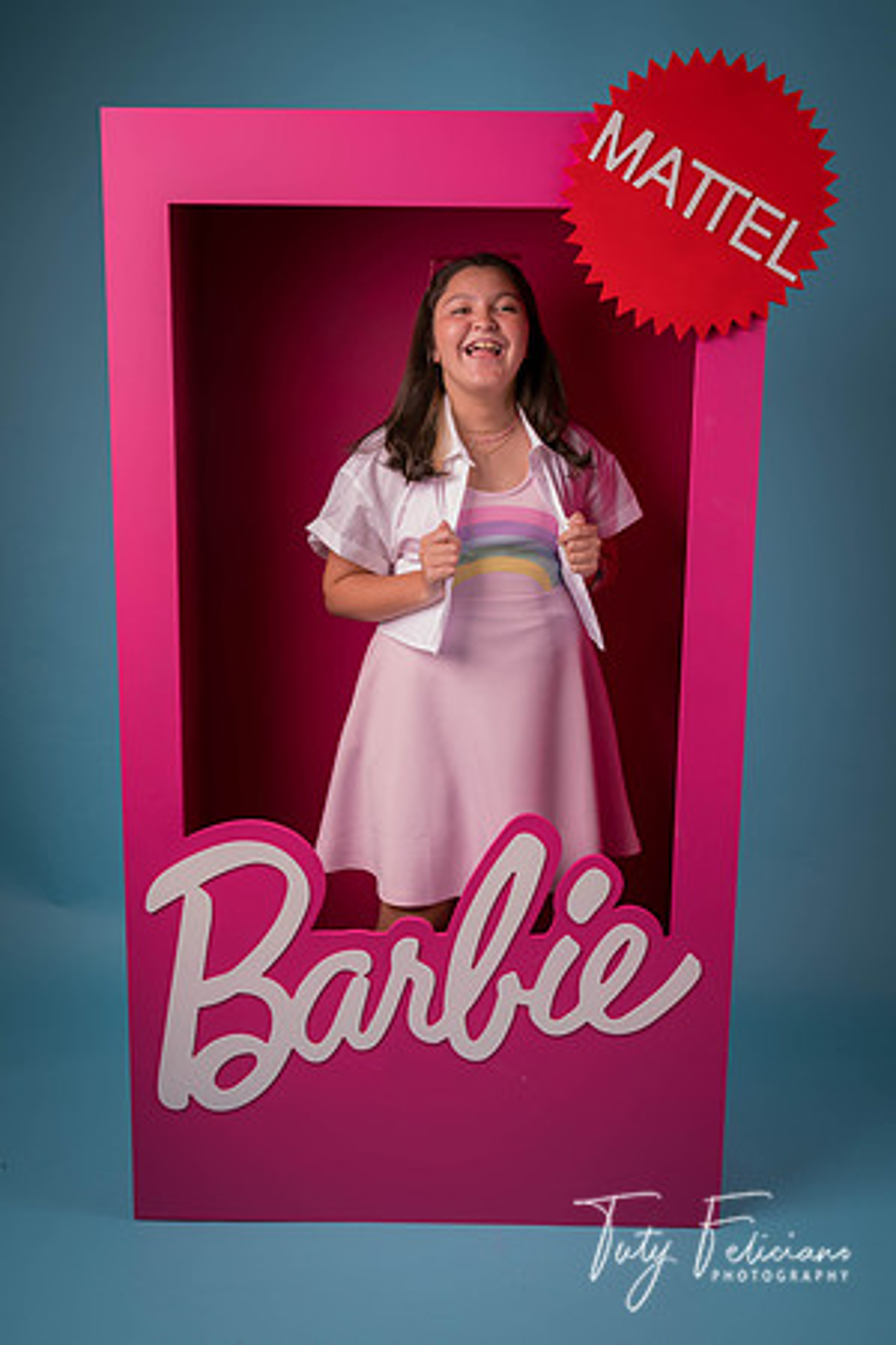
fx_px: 1381
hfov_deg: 35.9
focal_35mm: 37
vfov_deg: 51.9
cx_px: 448
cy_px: 672
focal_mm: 37
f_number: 6.3
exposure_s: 1/80
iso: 125
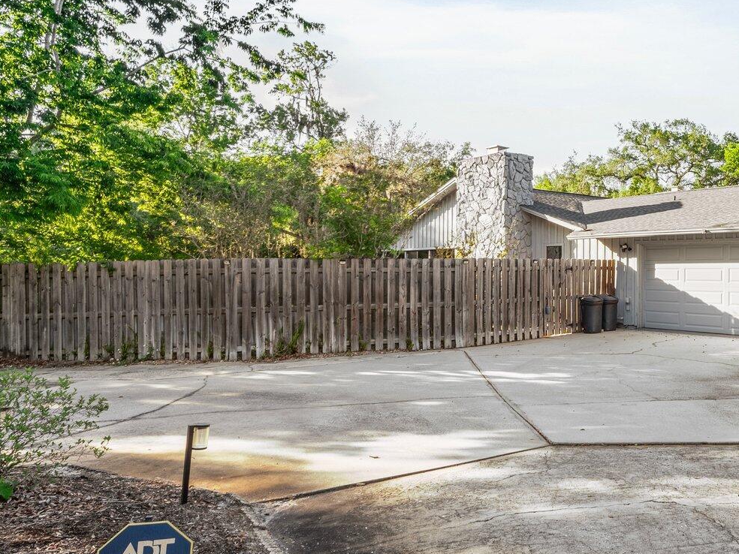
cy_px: 298
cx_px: 575
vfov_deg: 49.7
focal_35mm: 28
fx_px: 598
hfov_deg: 59.2
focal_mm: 14
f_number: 16
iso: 250
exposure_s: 1/40
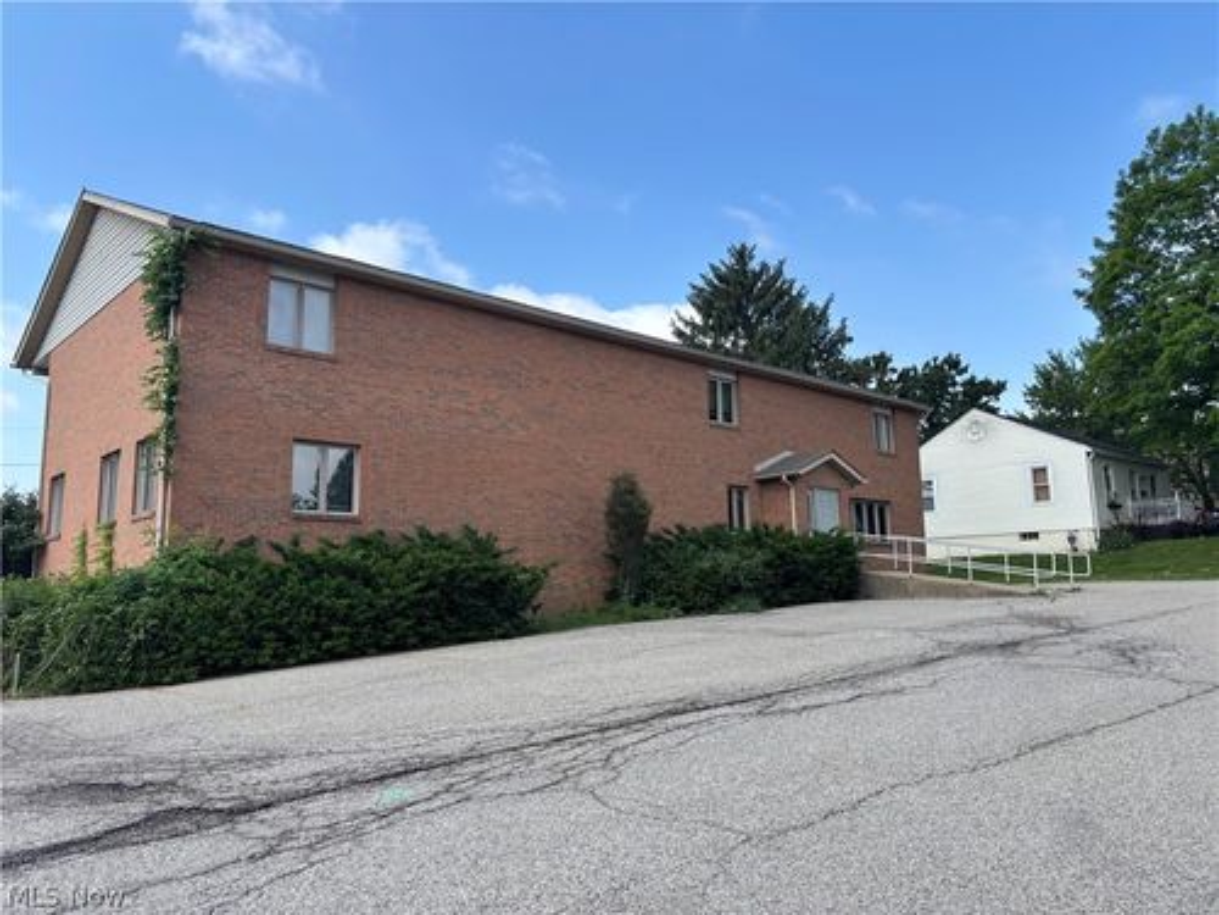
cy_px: 458
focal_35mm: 26
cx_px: 610
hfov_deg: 67.3
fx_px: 916
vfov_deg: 53.1
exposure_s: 1/1949
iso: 50
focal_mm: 5.96
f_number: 1.6
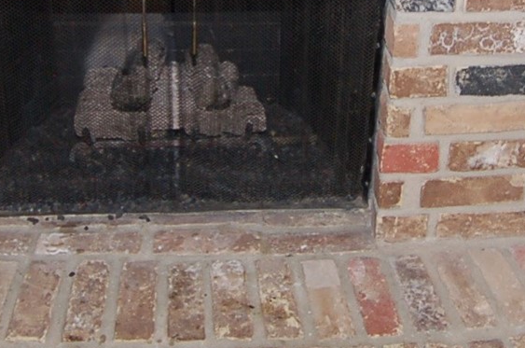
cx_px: 233
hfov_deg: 34.5
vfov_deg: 22.7
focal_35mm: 58
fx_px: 844
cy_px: 33
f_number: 4
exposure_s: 1/60
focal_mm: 10
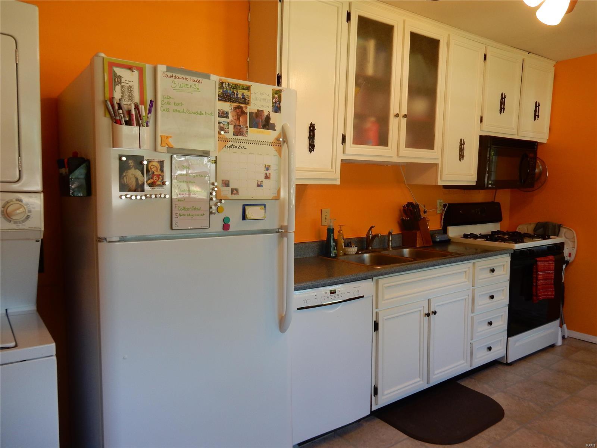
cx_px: 298
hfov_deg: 69.4
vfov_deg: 54.9
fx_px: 431
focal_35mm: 25
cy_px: 224
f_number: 3.7
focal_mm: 4.5
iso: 140
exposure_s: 1/30
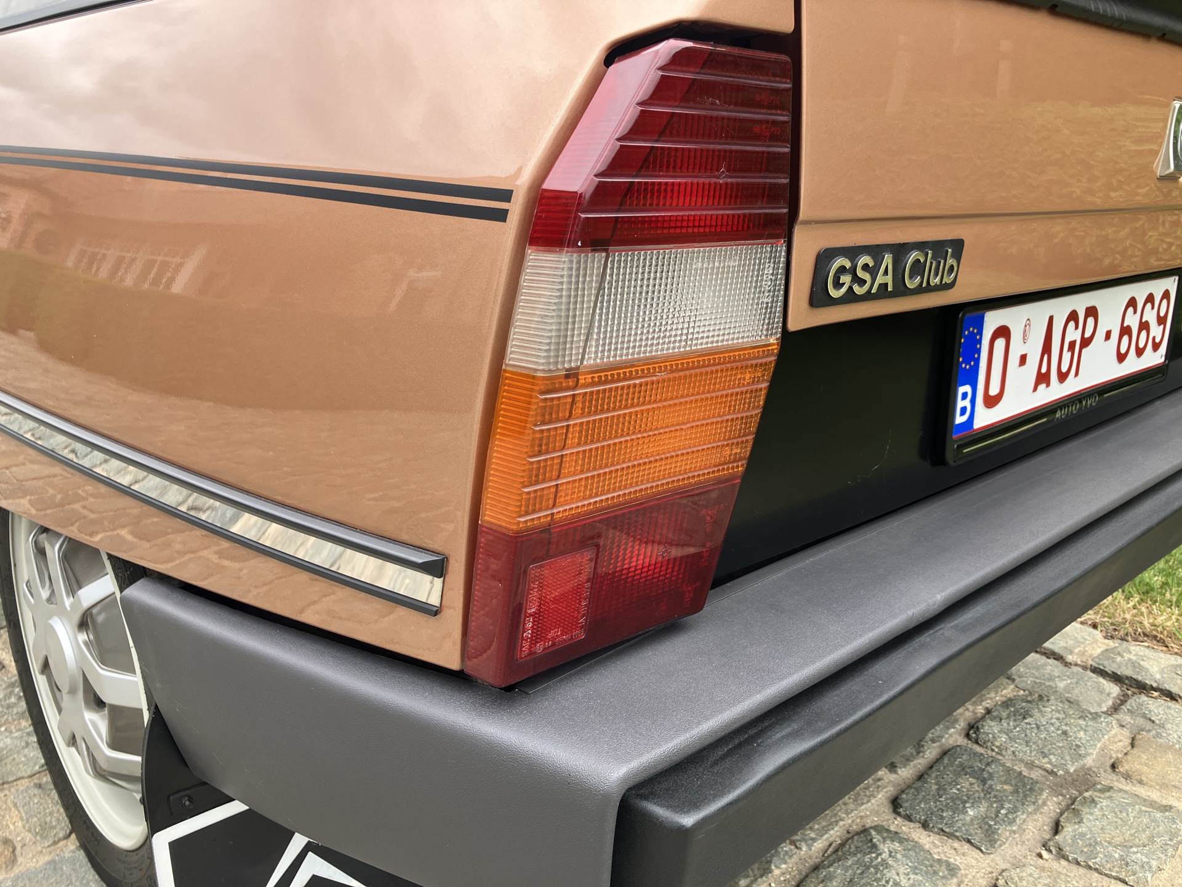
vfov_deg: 49.7
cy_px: 444
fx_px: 956
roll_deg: +0.2
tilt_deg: -16.3
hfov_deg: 63.4
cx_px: 591
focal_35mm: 28
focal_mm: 3.99
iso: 20
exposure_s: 1/124
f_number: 1.8
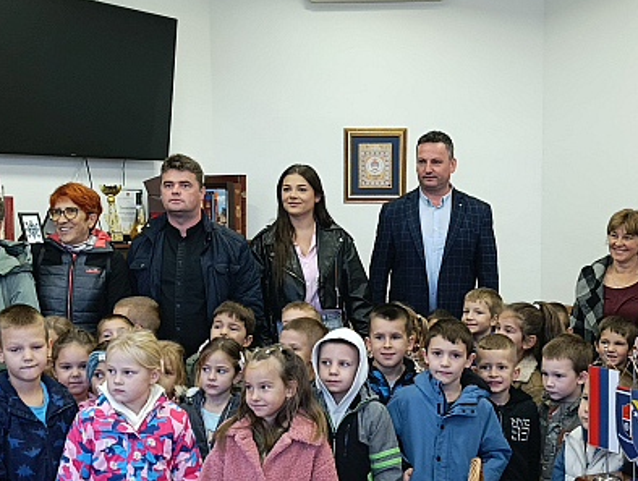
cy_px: 307
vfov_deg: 29.1
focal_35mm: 50
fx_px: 923
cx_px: 364
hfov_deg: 38.0
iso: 941
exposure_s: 1/50
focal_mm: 6.11
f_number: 1.65
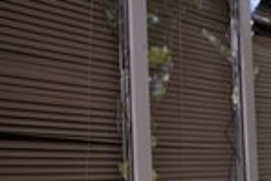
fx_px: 671
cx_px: 146
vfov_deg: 15.3
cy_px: 134
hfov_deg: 22.8
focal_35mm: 89
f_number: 2.8
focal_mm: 33
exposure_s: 1/125
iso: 125
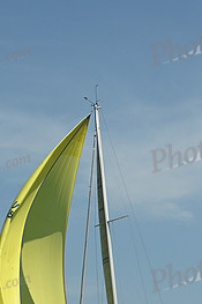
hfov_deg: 7.2
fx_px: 1601
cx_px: 91
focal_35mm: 190
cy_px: 220
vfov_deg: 10.8
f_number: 10
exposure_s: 1/1000
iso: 320
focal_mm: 86
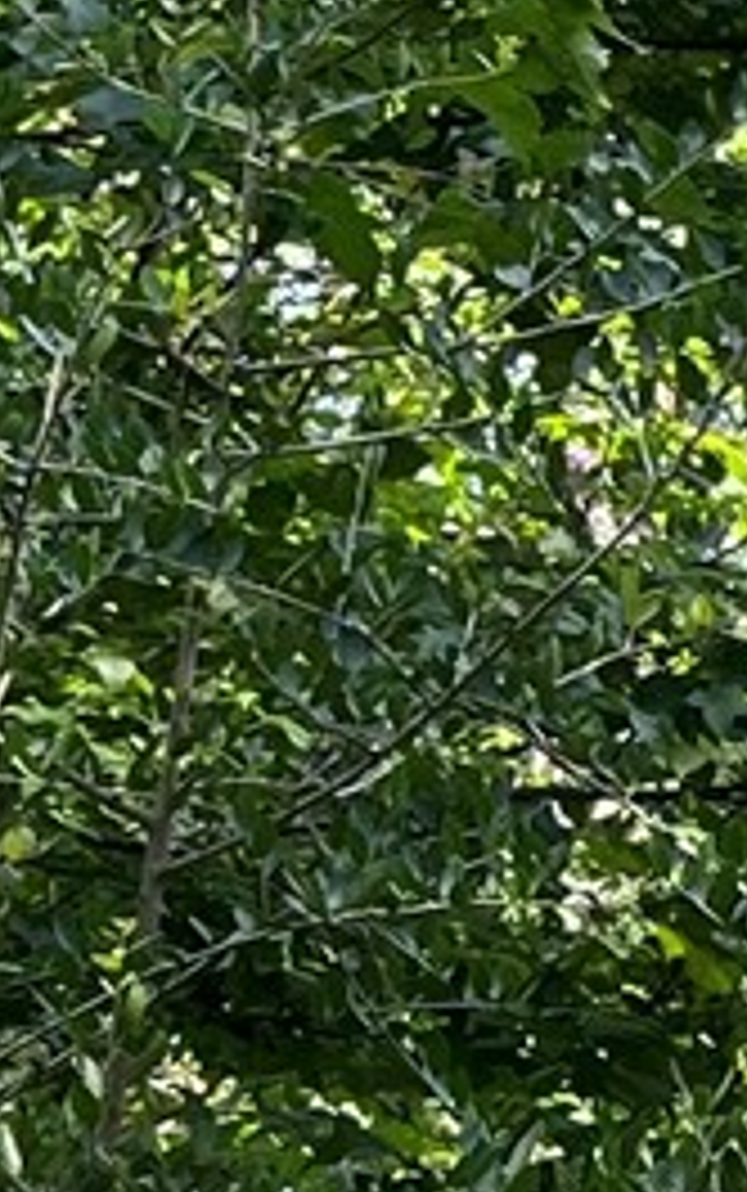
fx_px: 6927
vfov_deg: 9.8
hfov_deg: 5.8
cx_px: 2066
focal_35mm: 213
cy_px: 126
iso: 50
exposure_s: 1/611
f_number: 1.5
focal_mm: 5.7
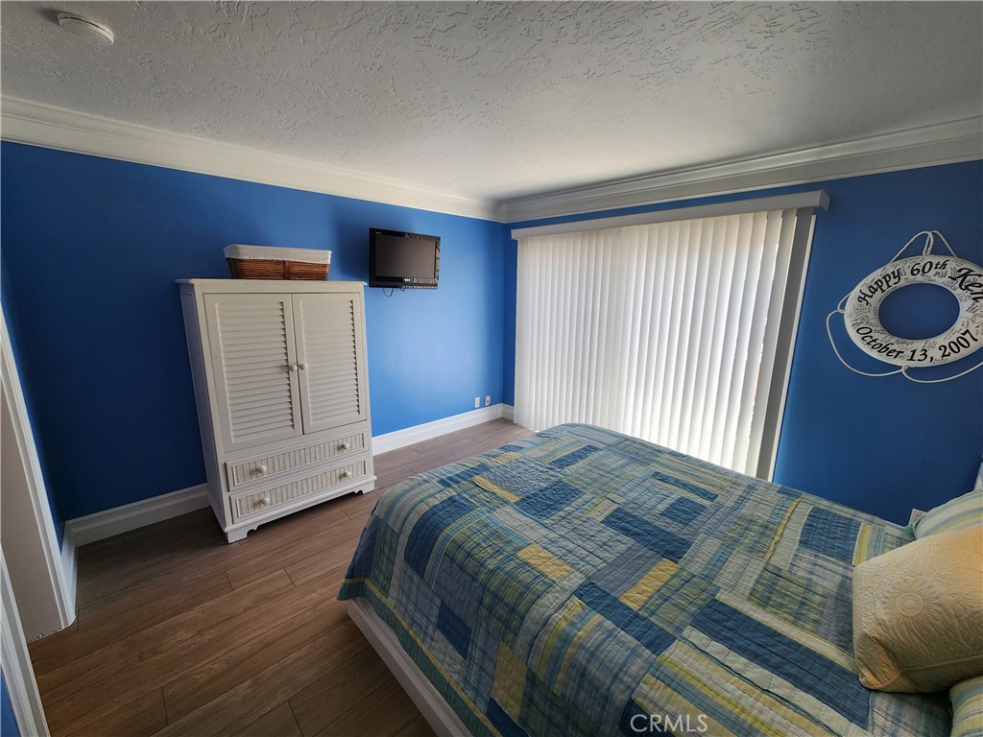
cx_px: 492
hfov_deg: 106.2
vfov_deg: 89.9
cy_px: 368
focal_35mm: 13
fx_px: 369
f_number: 2.2
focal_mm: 2.2
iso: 80
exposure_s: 1/120
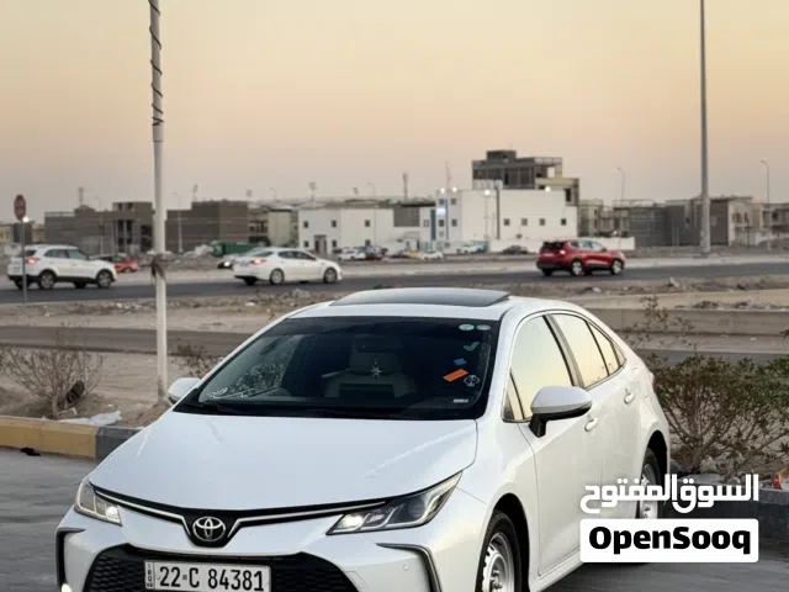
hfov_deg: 39.7
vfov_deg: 30.3
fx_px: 1094
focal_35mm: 48
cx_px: 394
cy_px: 296
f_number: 1.78
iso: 64
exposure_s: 1/289
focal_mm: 6.76
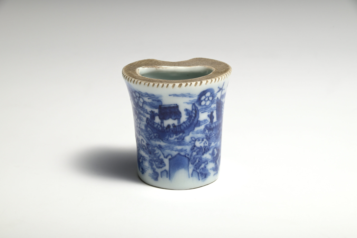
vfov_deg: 4.6
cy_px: 119
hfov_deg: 6.9
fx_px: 2976
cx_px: 178
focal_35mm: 300
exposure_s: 1/180
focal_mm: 300
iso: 200
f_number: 22
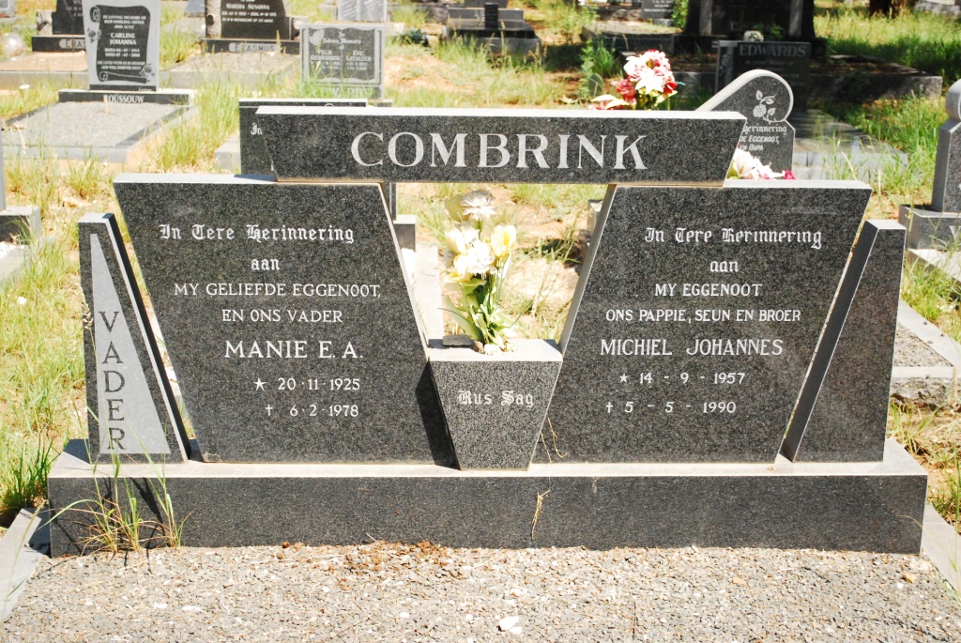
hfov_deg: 36.8
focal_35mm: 54
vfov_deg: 25.1
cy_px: 322
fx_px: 1443
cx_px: 480
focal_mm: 36
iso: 1600
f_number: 5.3
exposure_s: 1/4000
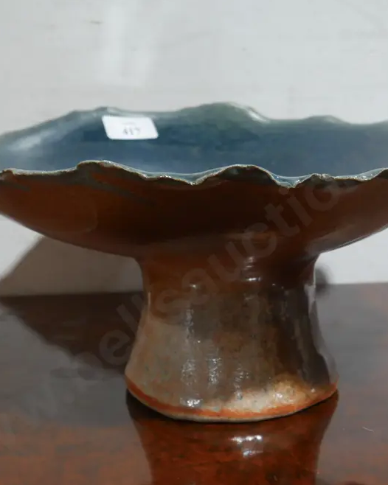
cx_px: 234
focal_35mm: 76
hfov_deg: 20.1
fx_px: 1091
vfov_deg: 25.1
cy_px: 259
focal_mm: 25
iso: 1000
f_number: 5.3
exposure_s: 1/60
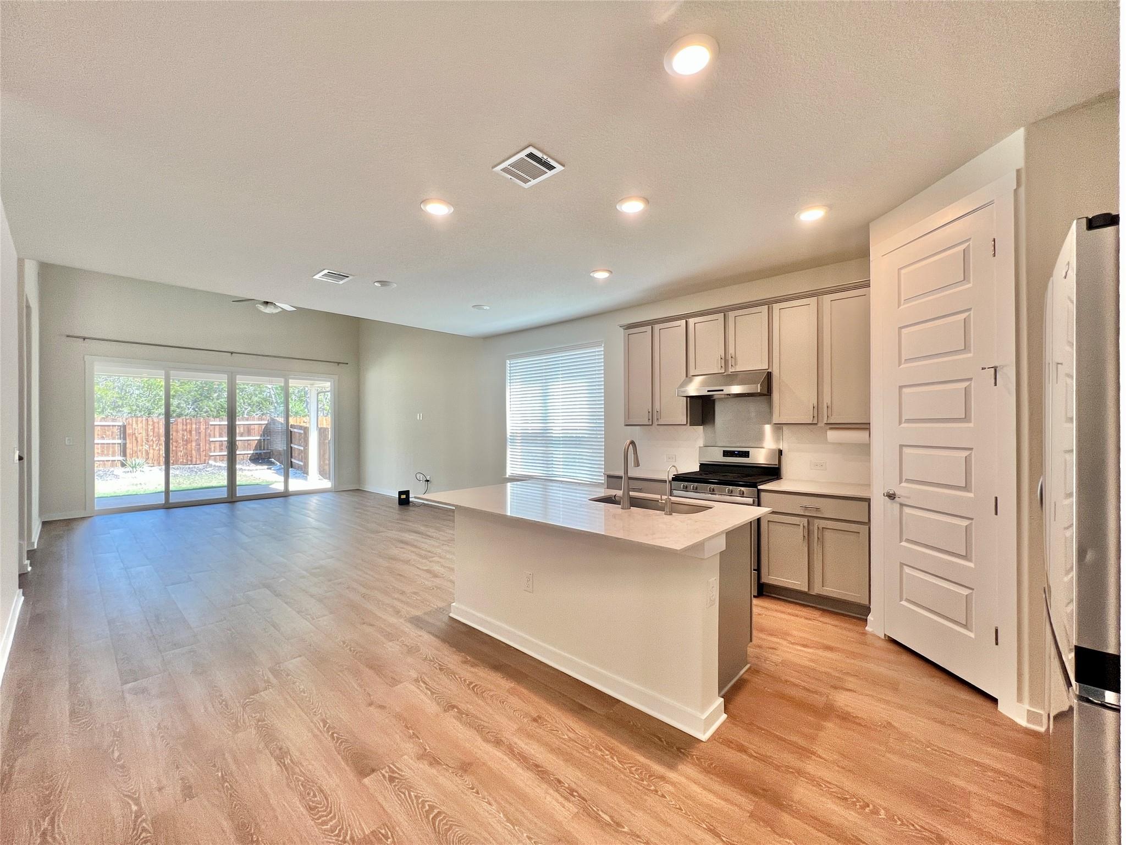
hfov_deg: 106.2
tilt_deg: +0.4
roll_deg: +0.1
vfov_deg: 89.9
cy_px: 422
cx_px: 563
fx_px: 423
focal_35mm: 13
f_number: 1.8
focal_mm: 1.57
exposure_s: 1/120
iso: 100
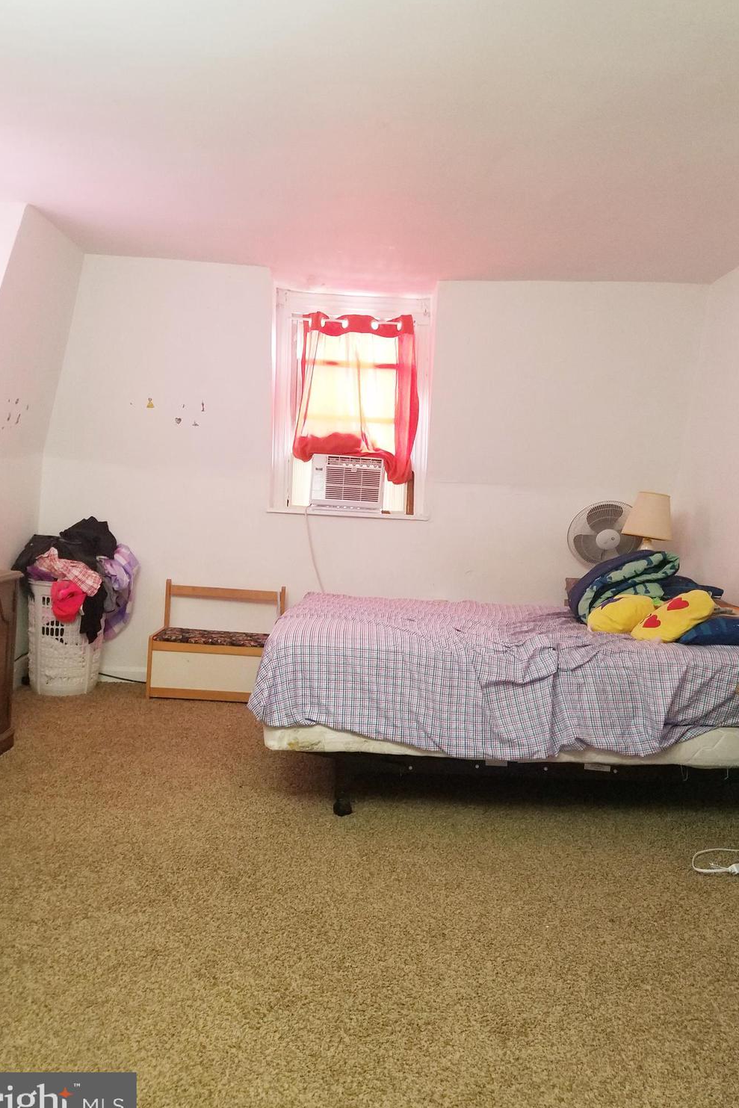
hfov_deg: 46.4
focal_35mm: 28
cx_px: 380
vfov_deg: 65.5
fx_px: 862
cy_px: 560
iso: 200
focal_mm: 4.2
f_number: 1.7
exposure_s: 1/24
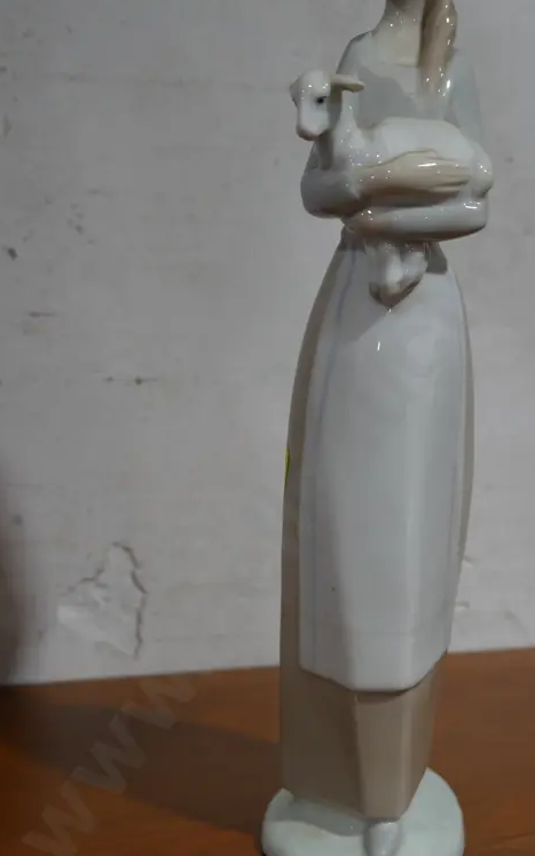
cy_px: 389
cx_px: 391
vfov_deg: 33.5
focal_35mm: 61
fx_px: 1424
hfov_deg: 21.1
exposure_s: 1/60
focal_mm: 21
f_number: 4.6
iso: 320
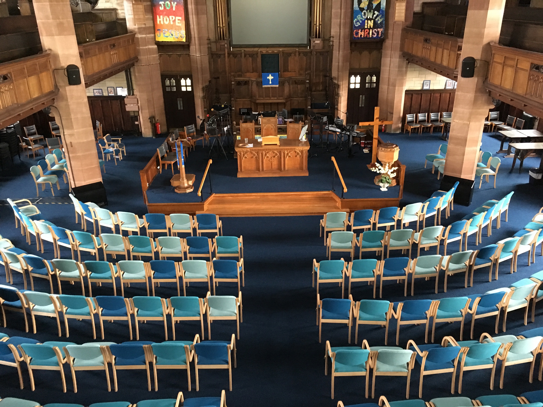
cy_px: 204
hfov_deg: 61.7
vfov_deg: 48.2
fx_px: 455
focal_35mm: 29
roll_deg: +1.3
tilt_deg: -25.1
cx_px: 272
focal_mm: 4.15
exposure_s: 1/17
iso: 320
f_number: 2.2
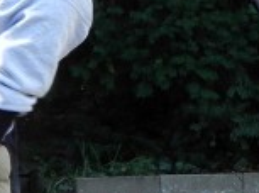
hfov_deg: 3.3
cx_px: 149
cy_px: 163
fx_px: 4509
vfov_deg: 2.5
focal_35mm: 604
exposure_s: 1/71
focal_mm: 25.7
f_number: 4.5
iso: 160
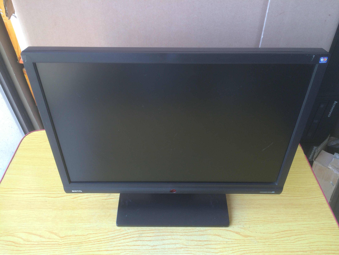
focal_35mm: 29
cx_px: 170
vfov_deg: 48.2
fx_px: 284
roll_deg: -1.2
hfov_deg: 61.7
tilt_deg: -42.4
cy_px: 128
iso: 40
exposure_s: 1/50
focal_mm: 4.15
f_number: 2.2
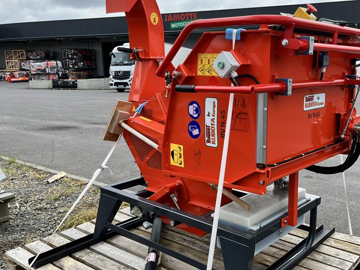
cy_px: 126
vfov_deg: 39.6
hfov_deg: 50.5
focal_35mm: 36
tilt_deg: -7.3
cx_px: 237
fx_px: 374
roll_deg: +1.5
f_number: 1.6
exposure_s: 1/1339
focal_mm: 5.1
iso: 50
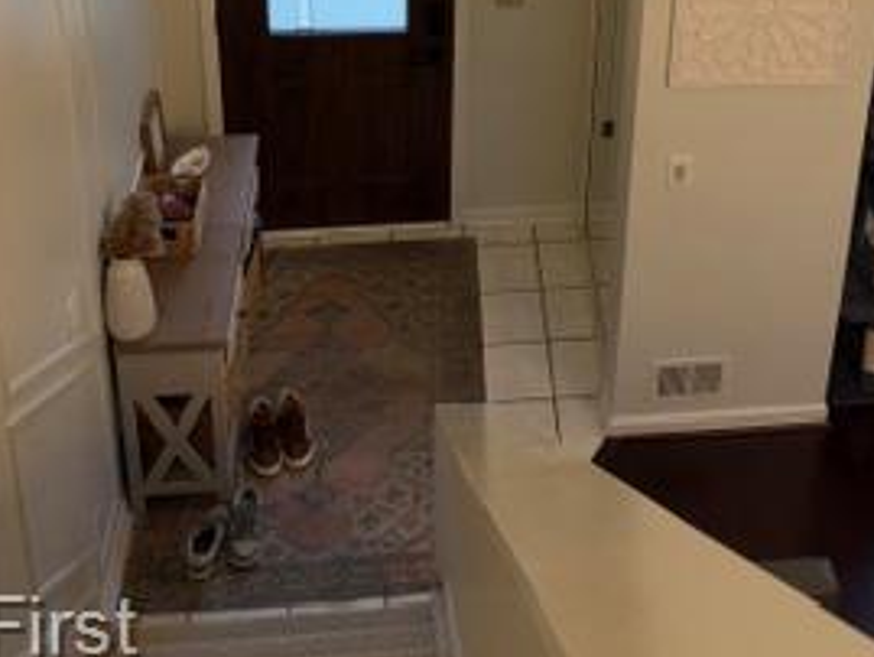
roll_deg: -4.7
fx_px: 1440
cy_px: -94
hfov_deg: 33.0
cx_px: 669
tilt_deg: -25.3
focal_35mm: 57
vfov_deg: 23.8
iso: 200
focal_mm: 6.93
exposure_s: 1/60
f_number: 1.48
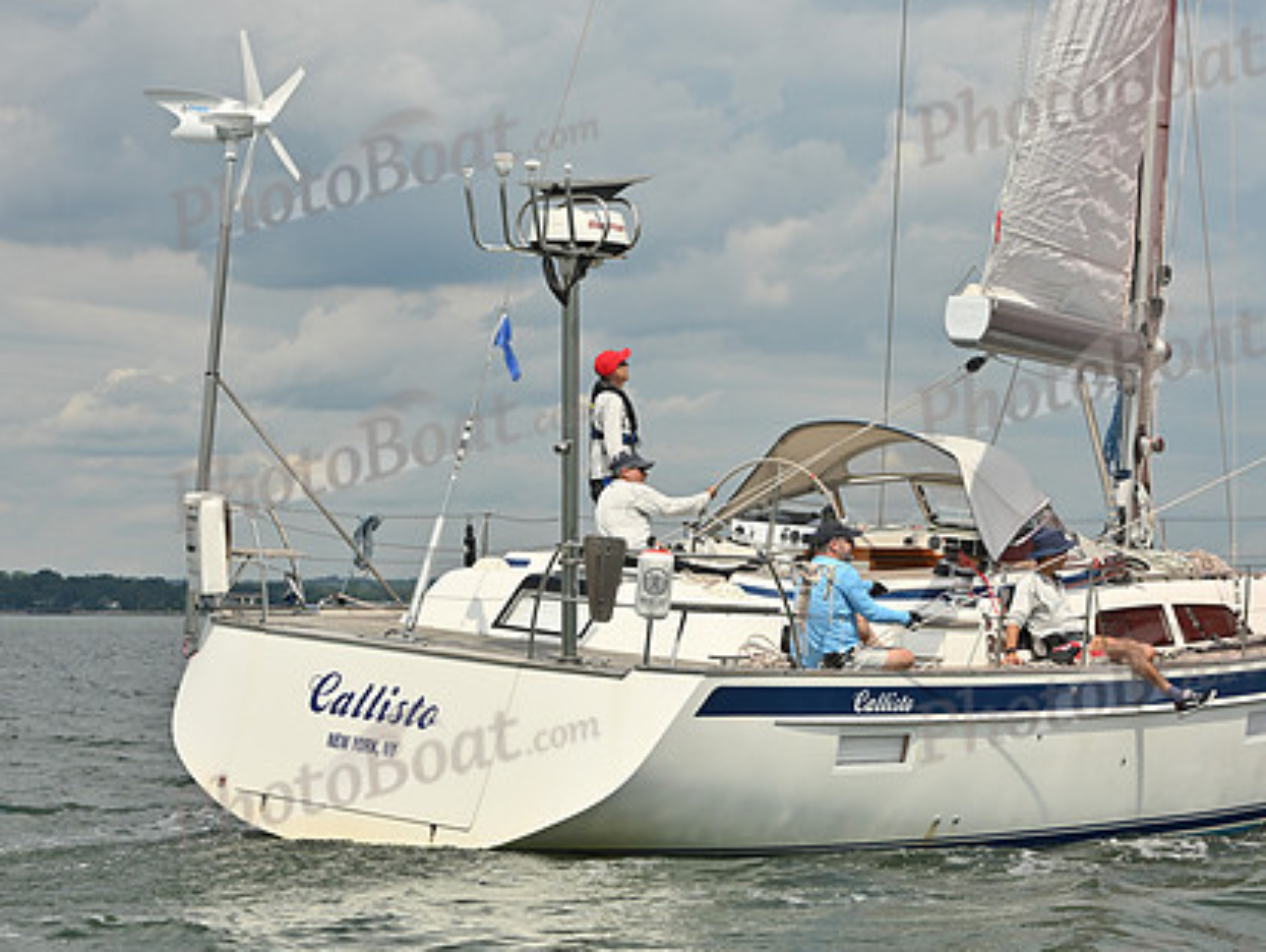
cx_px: 760
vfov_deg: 15.7
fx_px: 3441
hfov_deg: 20.8
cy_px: 569
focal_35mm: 94
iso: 320
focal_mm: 70
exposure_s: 1/1250
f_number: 10
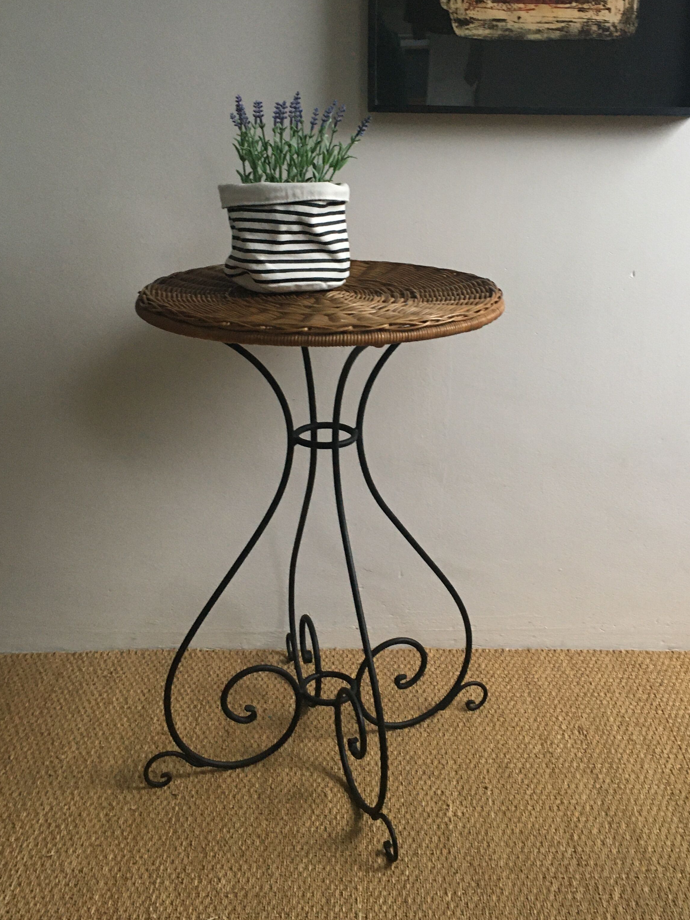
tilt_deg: -15.2
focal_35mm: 38
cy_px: 381
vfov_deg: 48.8
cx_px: 396
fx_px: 1010
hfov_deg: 37.6
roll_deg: -0.4
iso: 160
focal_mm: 4.15
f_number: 2.2
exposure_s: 1/33
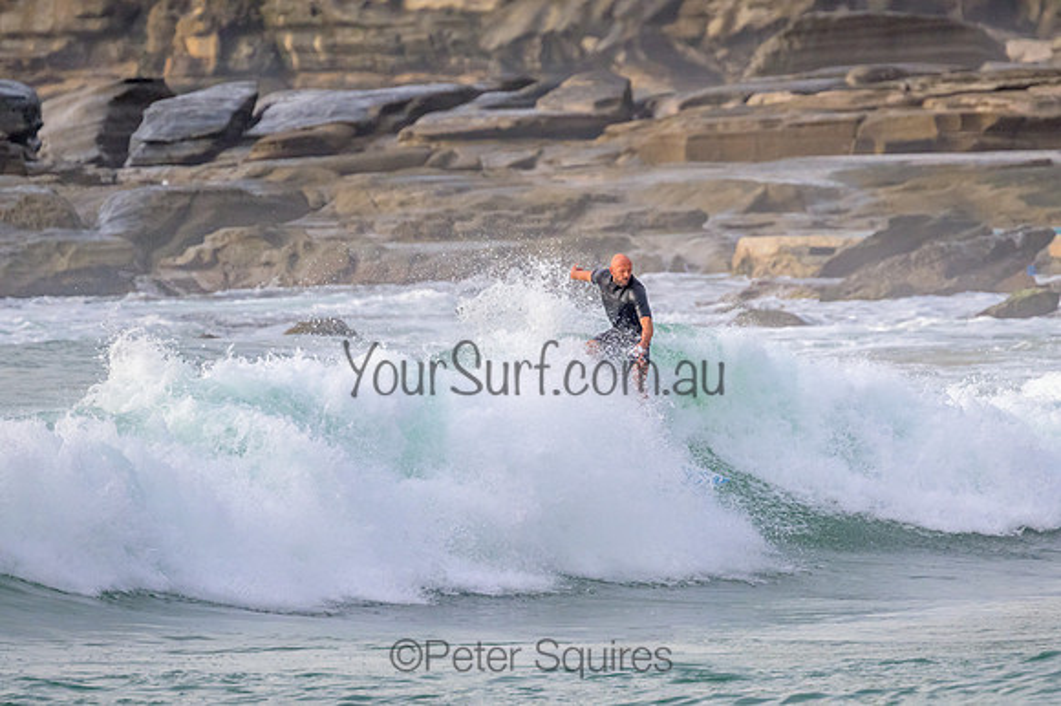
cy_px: 353
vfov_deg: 2.3
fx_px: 17673
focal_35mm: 600
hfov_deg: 3.4
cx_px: 530
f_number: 5.6
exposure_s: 1/2500
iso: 720
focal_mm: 400
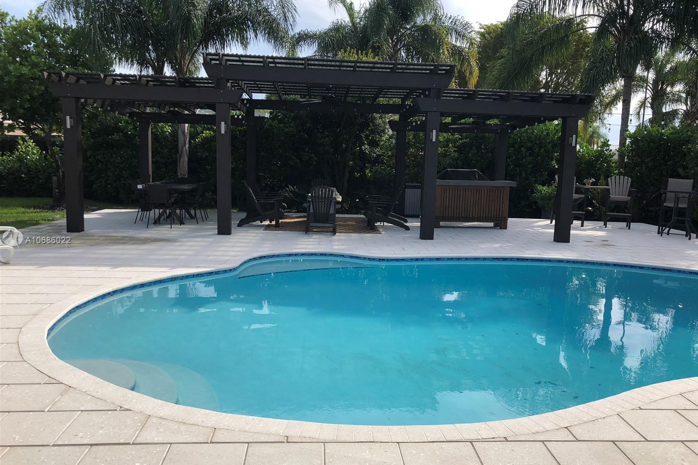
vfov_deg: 43.6
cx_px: 359
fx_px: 582
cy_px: 241
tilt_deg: -8.0
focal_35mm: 30
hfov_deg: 61.9
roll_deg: -0.8
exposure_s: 1/1600
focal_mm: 4
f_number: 1.8
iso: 20
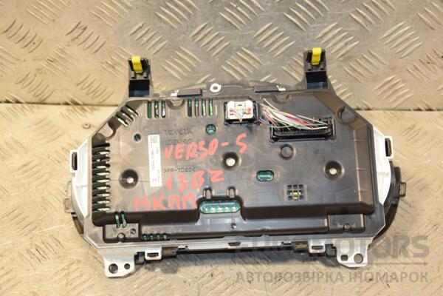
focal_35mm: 68
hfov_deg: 29.9
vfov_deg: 20.2
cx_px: 222
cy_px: 148
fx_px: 831
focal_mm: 45
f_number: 4.8
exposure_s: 1/160
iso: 800
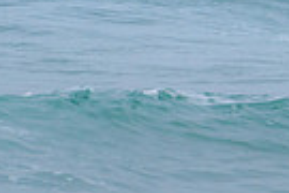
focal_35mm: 2630
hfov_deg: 0.8
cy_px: -34
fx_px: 21111
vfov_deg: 0.5
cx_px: 597
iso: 1100
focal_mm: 500
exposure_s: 1/2000
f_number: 5.6
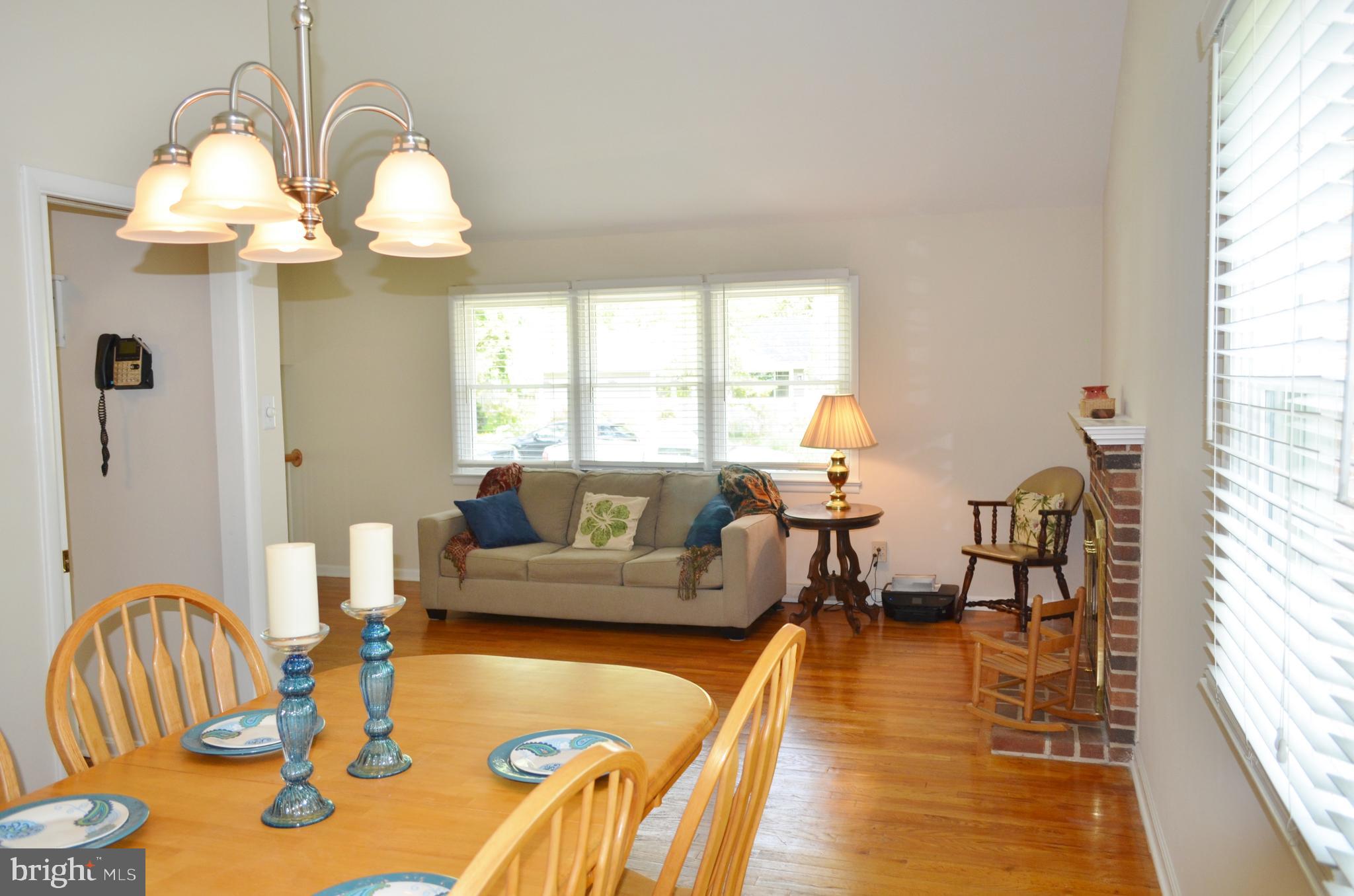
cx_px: 677
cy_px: 448
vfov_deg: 47.7
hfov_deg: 67.5
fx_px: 1013
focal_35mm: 27
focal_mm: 18
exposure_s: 1/60
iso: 400
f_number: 3.5
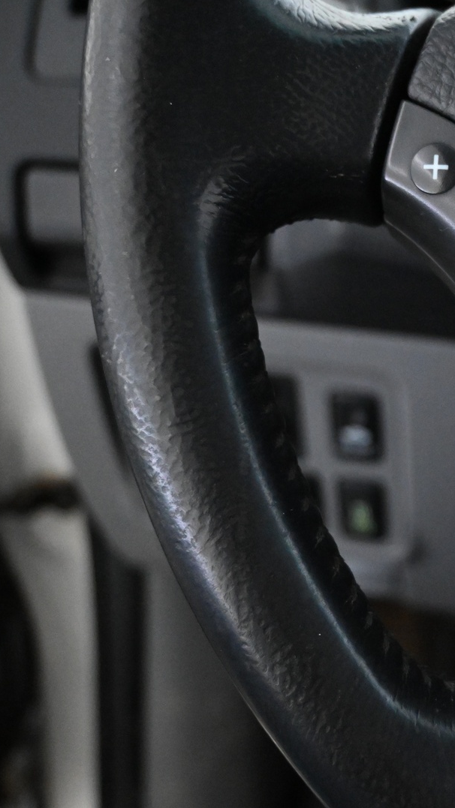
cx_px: 570
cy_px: 404
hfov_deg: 21.2
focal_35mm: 52
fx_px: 1115
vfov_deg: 39.9
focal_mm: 22
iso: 6400
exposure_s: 1/40
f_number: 4
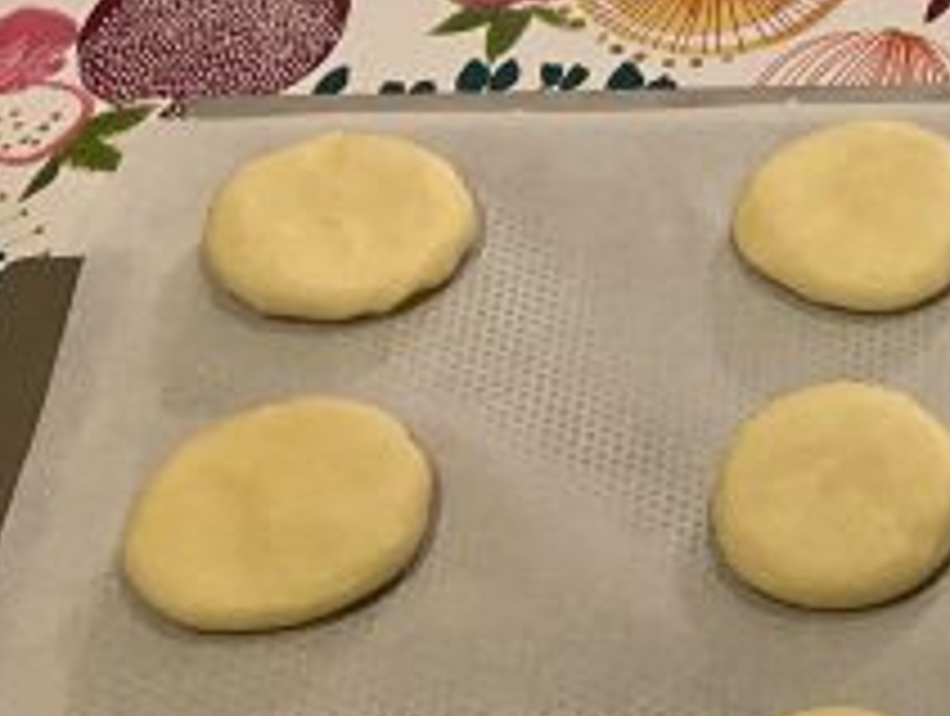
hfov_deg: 21.3
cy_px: 612
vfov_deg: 17.8
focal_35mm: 82
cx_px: 1267
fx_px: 2254
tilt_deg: -53.1
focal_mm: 4.25
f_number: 1.8
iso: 320
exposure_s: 1/50
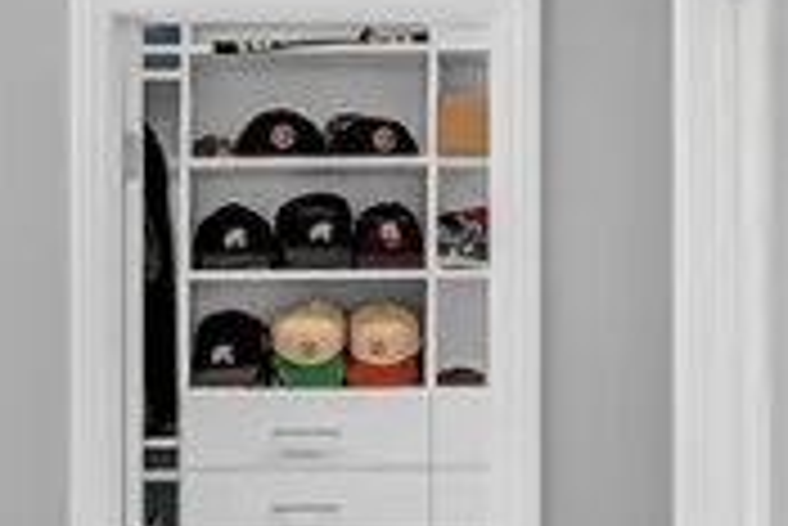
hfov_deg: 18.4
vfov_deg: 12.4
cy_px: 319
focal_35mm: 111
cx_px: 275
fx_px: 2432
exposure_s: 1/15
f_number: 8
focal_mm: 13
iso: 800
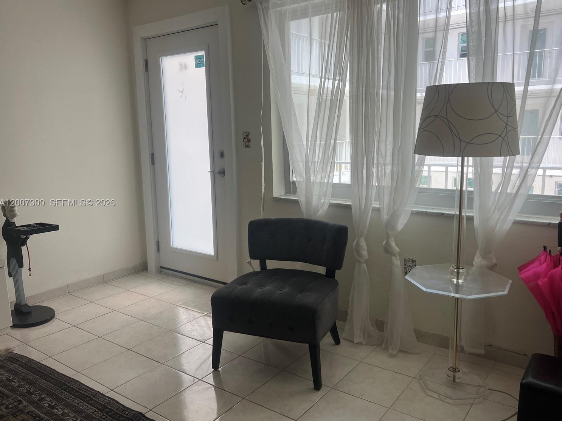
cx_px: 300
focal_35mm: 28
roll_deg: +0.8
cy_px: 203
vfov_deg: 49.7
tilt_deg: -9.5
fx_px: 455
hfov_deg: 63.4
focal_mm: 5.7
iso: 40
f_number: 1.5
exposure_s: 1/201
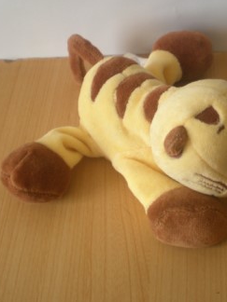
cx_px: 155
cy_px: 117
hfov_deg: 23.9
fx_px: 533
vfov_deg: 31.6
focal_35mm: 61
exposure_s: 1/80.6
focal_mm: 6.3
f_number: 3.1
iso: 64
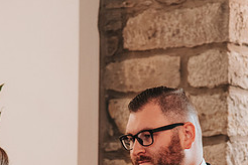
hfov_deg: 7.7
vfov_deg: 5.1
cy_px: 194
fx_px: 1853
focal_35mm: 269
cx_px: 140
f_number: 4
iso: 3200
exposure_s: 1/60
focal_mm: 110
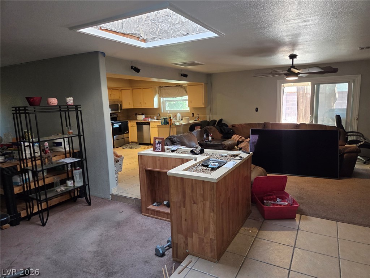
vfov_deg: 58.9
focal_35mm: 23
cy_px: 139
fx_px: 246
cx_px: 185
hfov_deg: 73.9
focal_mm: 5.4
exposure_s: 1/120
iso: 500
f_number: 1.8
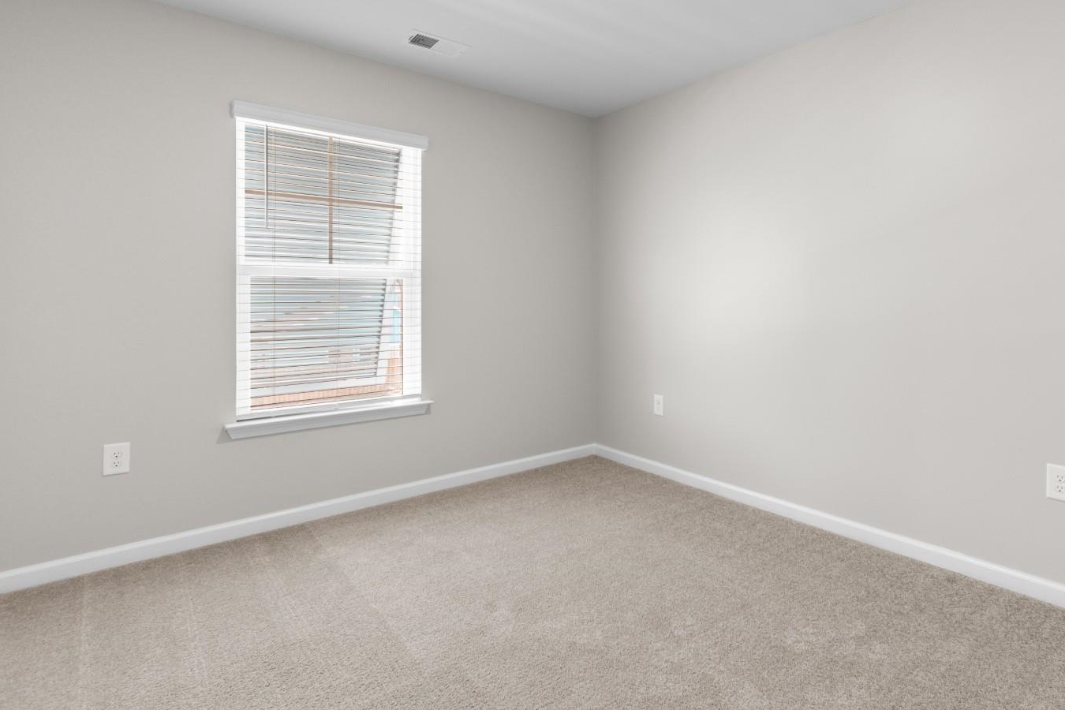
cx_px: 632
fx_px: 532
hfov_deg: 89.0
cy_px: 286
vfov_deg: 66.8
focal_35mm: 18
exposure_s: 1/4
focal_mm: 10
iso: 100
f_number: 4.5
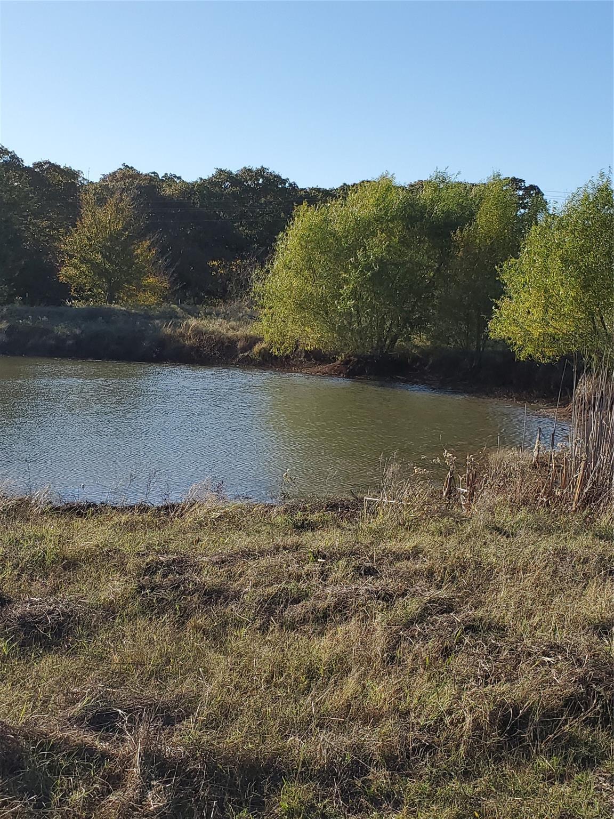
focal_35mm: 26
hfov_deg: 53.1
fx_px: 615
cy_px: 410
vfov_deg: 67.3
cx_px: 307
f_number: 2.4
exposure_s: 1/1354
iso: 50
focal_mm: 4.3
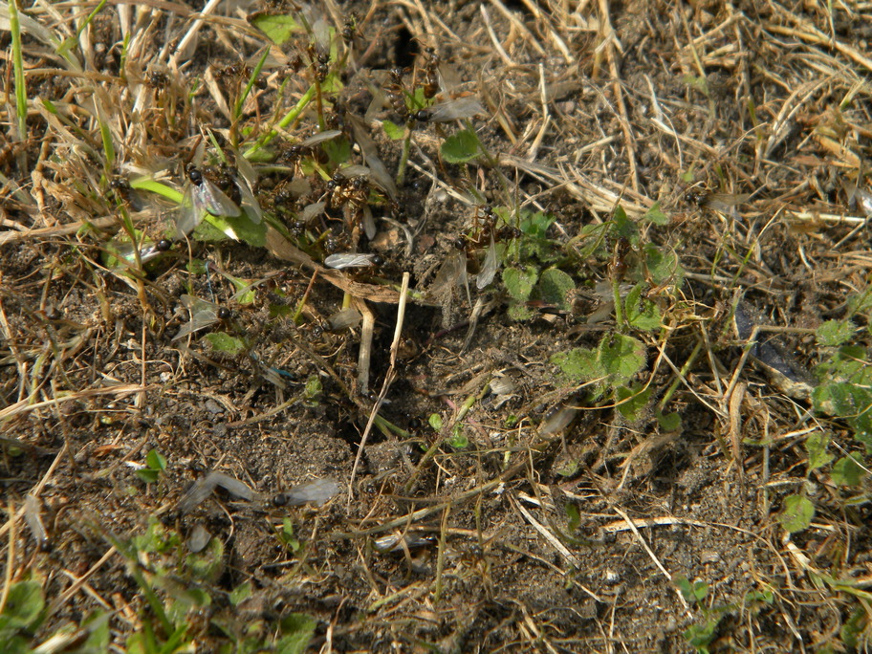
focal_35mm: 148
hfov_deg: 13.3
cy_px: 327
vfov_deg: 10.0
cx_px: 436
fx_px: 3728
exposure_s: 1/295
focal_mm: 26.8
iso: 80
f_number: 5
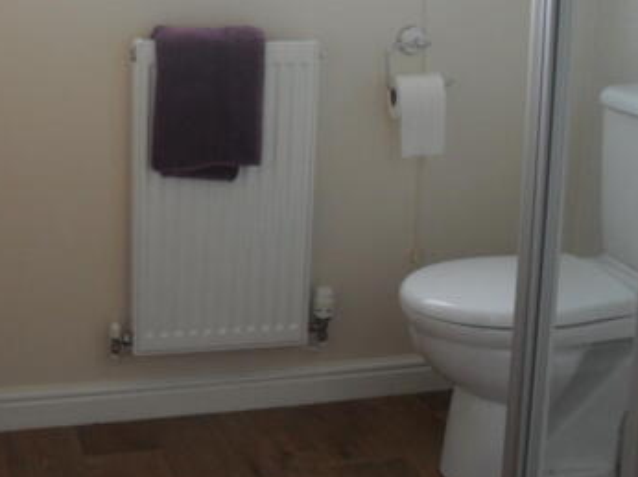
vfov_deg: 24.4
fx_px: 1087
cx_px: 261
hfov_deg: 32.6
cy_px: 106
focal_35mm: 59
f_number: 2.8
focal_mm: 6.2
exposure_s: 1/45
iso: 100
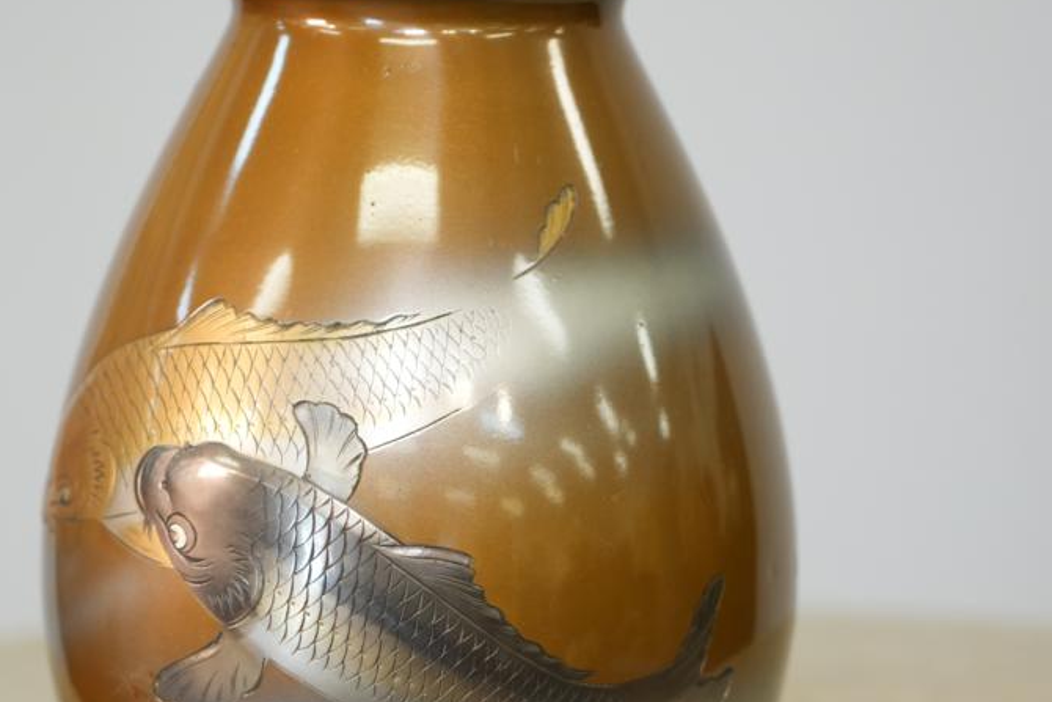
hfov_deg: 12.1
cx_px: 421
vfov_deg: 8.1
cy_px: 447
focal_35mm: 170
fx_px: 4969
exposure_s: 1/125
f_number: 4
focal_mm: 105
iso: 1250
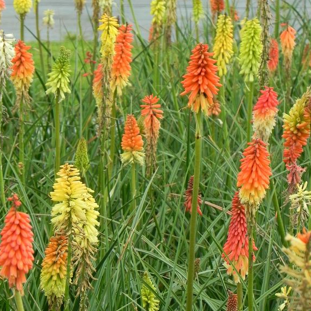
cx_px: 149
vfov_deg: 6.7
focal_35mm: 263
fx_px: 2673
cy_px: 165
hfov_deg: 6.7
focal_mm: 37.7
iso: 160
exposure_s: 1/320
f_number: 5
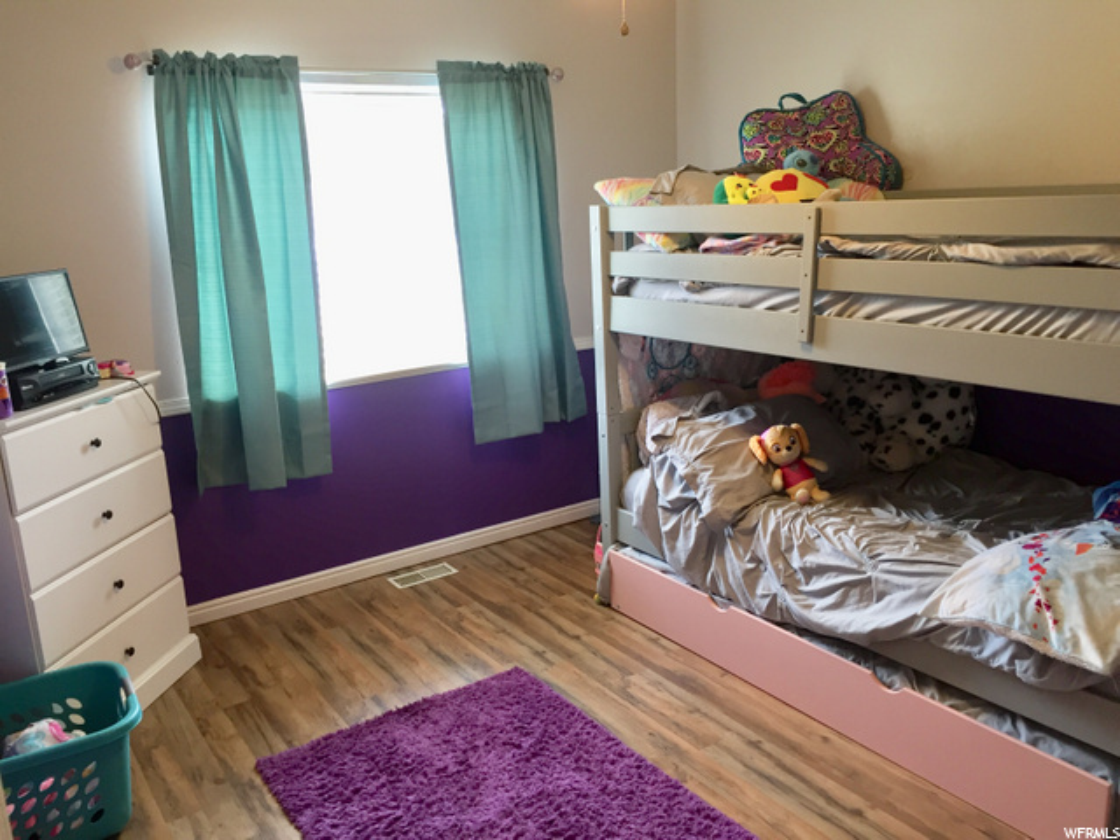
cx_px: 560
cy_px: 420
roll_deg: +1.5
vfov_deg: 48.2
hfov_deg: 61.7
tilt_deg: -15.1
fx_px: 938
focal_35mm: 29
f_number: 2.2
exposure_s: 1/30
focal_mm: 4.15
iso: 64
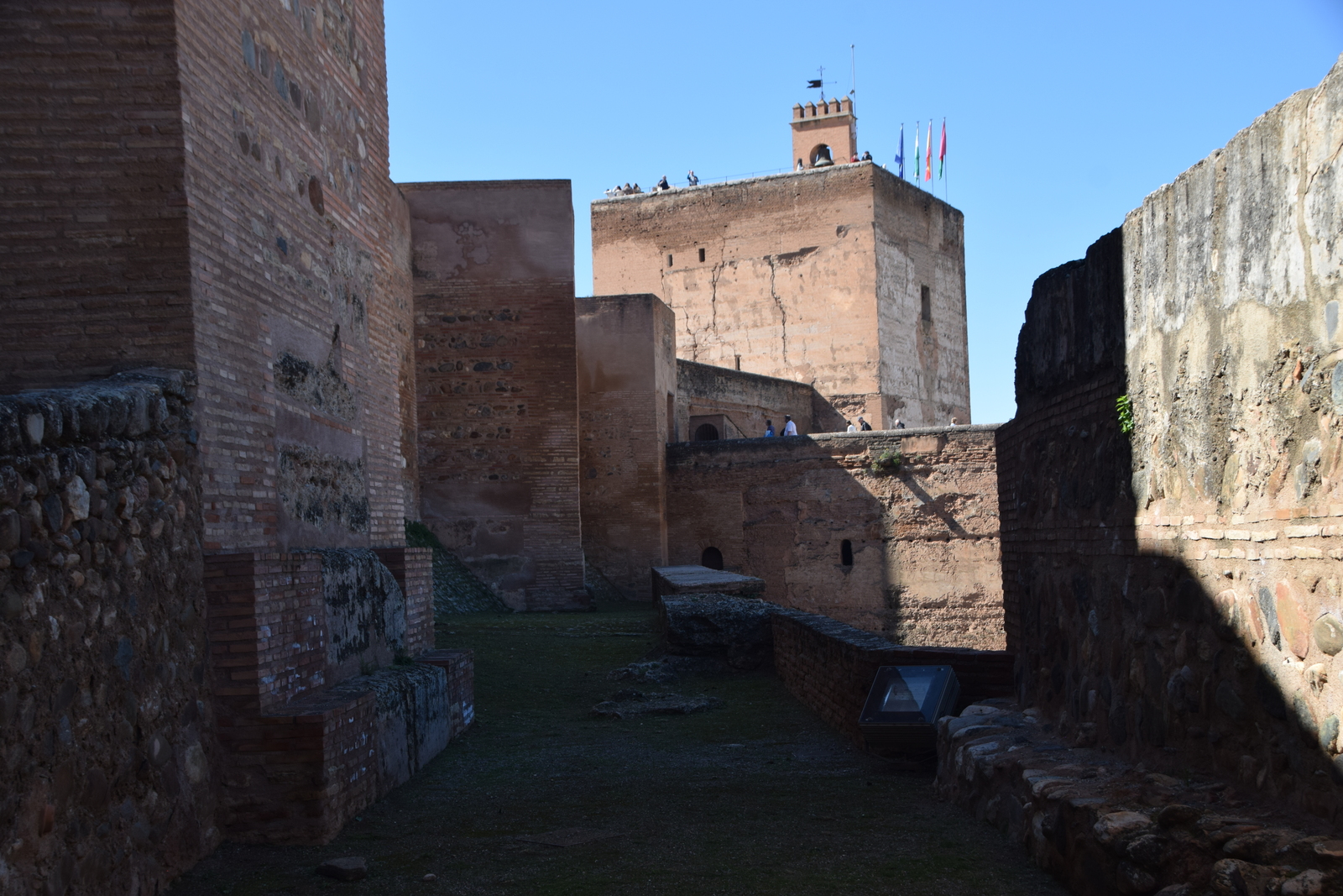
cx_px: 672
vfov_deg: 30.9
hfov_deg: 45.0
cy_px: 448
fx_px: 1623
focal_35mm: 44
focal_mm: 29
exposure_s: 1/320
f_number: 9
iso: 200
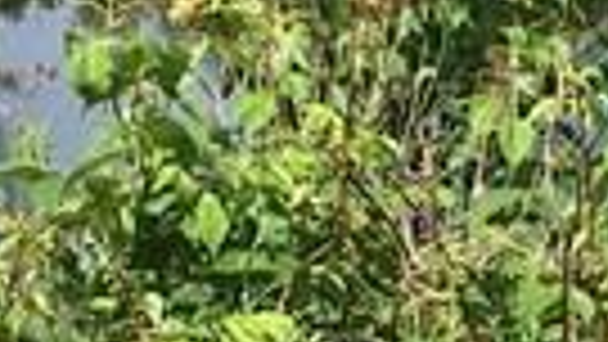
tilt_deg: -9.7
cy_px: -117
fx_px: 3870
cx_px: 635
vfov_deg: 5.0
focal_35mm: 240
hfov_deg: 8.9
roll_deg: -0.4
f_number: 2.2
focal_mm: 4.15
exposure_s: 1/1748
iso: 25
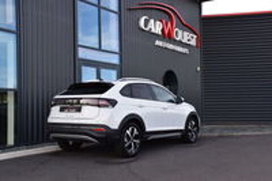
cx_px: 136
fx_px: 340
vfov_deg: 29.8
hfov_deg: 43.6
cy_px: 90
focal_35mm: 45
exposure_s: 1/160
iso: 400
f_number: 9
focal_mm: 30
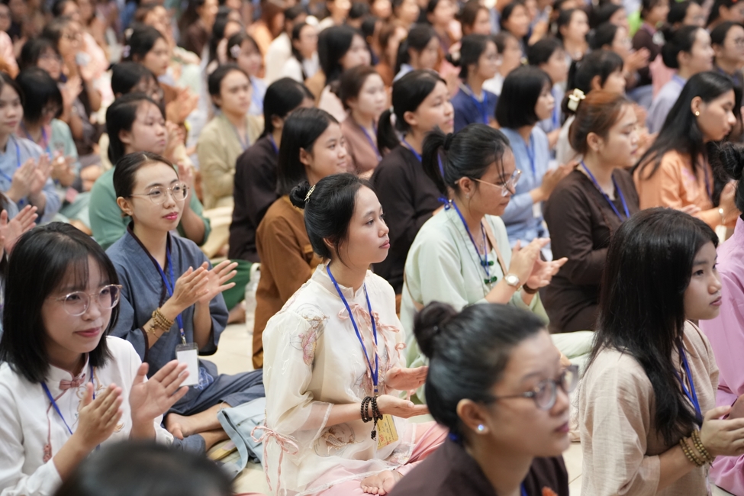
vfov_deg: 21.9
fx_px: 1281
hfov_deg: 32.4
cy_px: 248
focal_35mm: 62
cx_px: 372
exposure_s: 1/200
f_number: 2.8
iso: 4000
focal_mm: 62
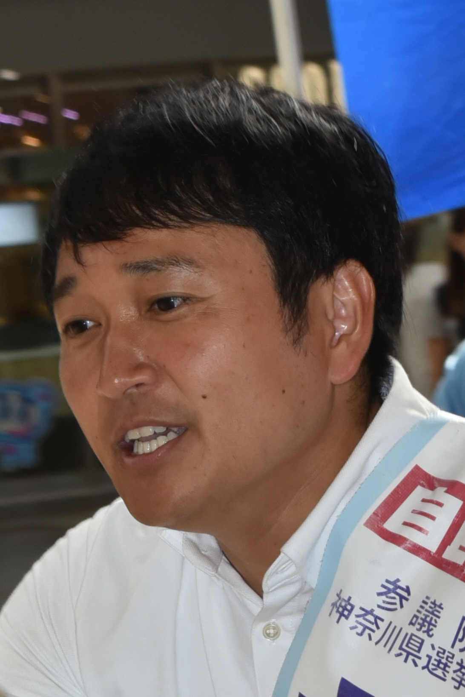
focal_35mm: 65
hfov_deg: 20.9
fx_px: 1259
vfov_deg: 31.0
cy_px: 348
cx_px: 232
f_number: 7.1
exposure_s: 1/200
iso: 500
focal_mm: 65
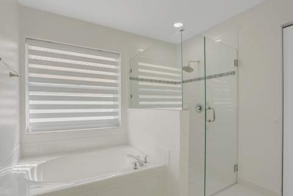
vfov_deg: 73.9
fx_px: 130
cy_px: 98
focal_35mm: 16
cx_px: 146
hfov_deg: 96.7
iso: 800
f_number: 8
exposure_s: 1/320
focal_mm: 16
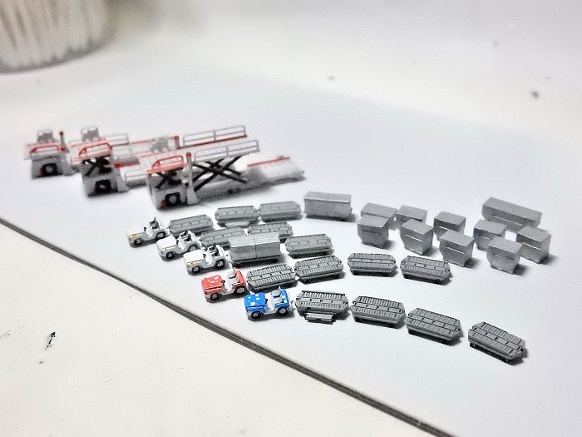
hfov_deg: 43.9
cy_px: 218
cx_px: 291
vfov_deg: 33.6
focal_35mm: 43
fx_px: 723
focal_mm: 7.6
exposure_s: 1/320
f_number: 4.2
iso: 3200
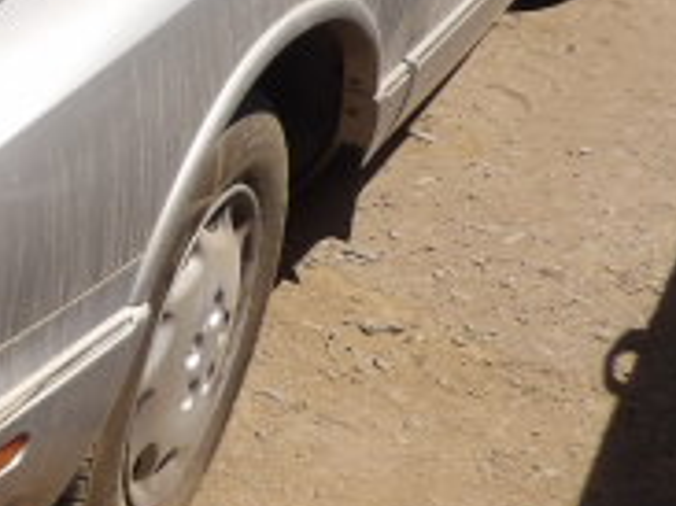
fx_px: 1639
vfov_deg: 17.4
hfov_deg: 19.9
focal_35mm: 84
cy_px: 118
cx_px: -366
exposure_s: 1/917
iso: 100
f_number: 4.6
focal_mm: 4.3
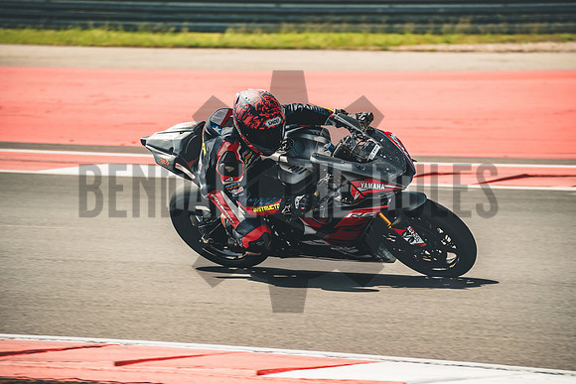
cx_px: 288
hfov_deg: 7.2
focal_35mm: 285
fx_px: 4561
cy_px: 192
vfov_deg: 4.8
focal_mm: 189.7
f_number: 5
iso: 500
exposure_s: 1/1600
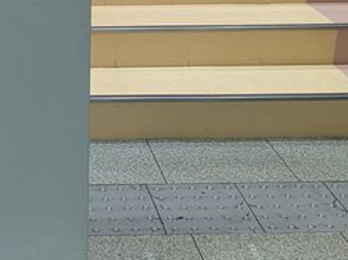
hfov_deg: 24.9
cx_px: -15
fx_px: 744
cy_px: -49
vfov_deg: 18.8
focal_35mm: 74
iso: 63
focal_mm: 4.53
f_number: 1.7
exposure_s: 1/60
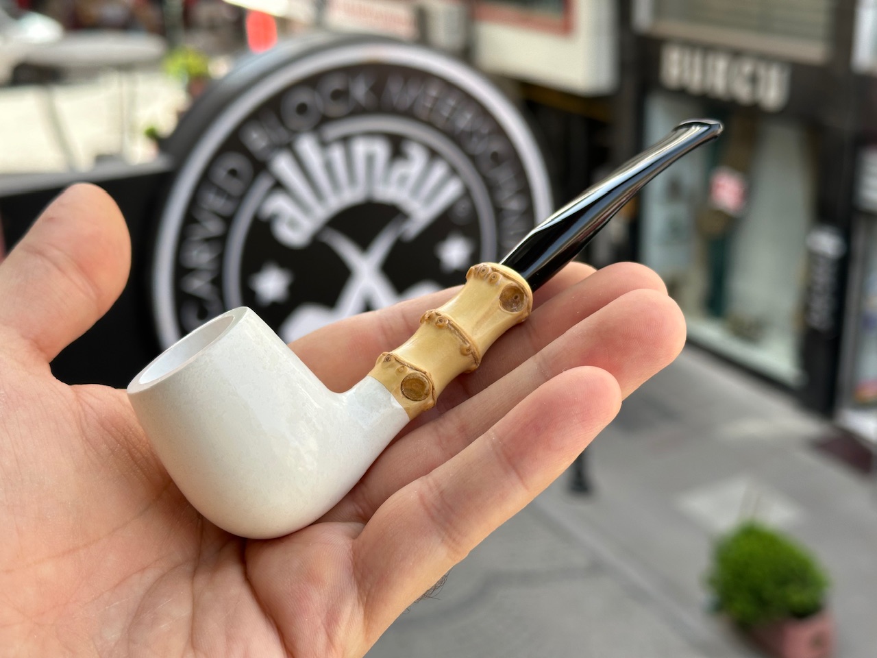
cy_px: 329
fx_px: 1216
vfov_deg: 30.3
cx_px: 438
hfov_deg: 39.7
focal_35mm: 48
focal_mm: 6.86
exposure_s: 1/508
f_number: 1.78
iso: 64
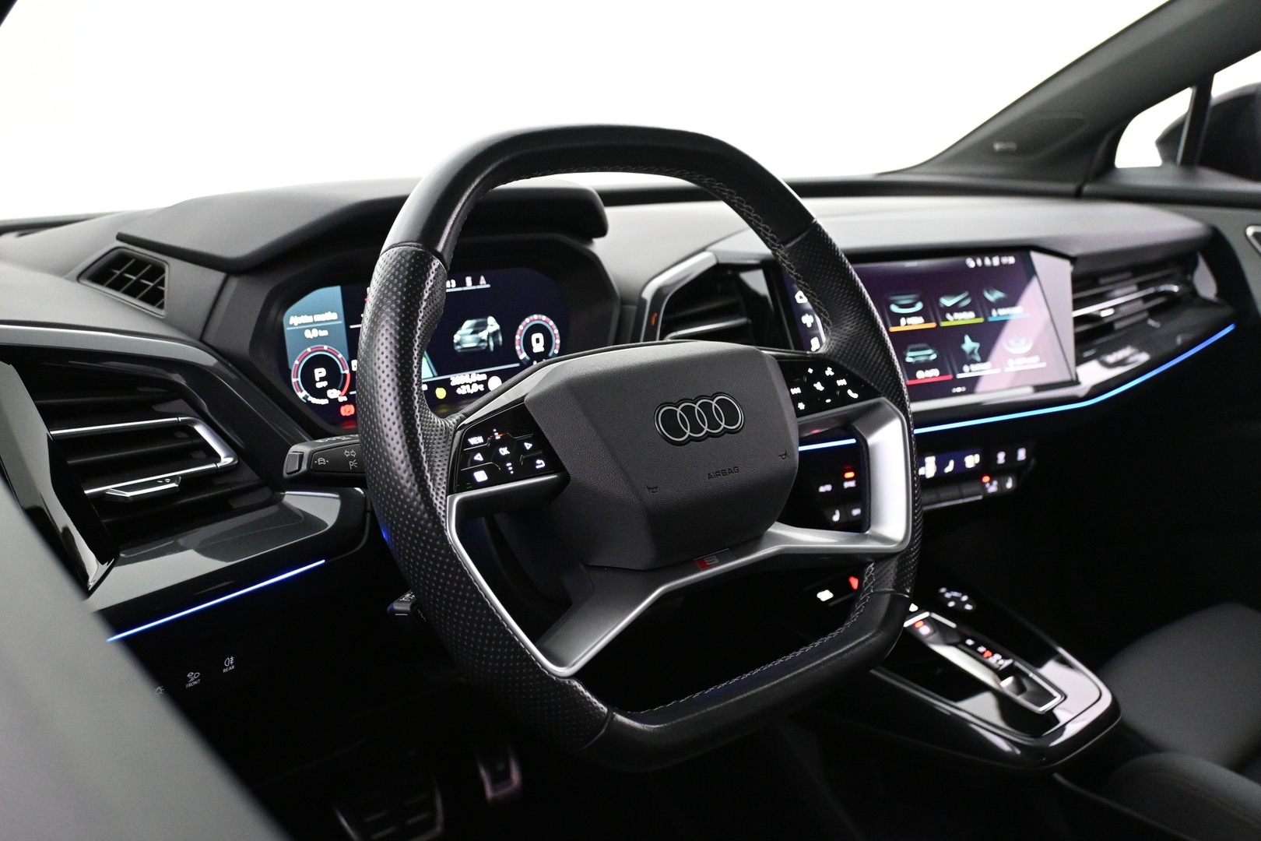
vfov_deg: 40.8
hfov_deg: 58.3
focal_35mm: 32
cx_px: 630
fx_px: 1130
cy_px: 420
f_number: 4
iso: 4000
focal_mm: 21.5
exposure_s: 1/40
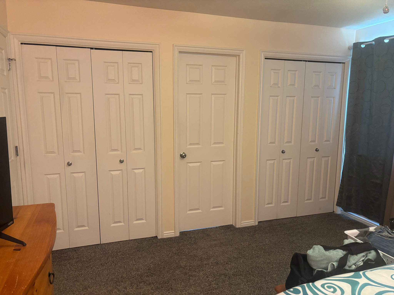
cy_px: 148
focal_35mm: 26
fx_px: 296
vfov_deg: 53.1
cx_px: 197
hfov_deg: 67.3
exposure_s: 1/60
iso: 500
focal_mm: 5.96
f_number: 1.6
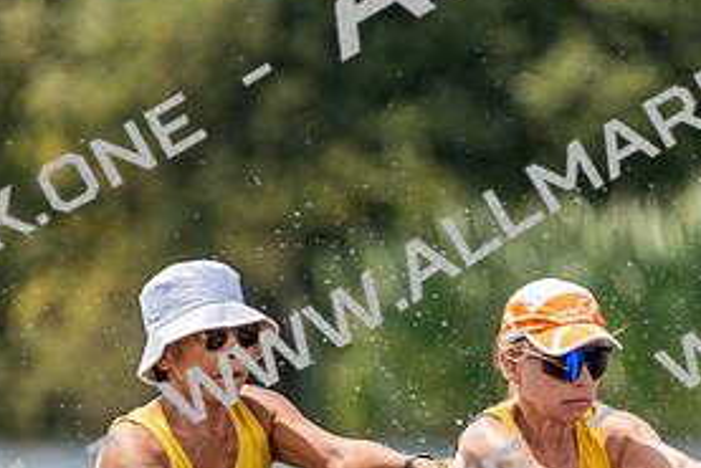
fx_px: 20105
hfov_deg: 2.0
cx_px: 471
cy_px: 431
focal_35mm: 1032
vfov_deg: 1.3
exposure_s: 1/1600
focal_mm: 493
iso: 250
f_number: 6.3
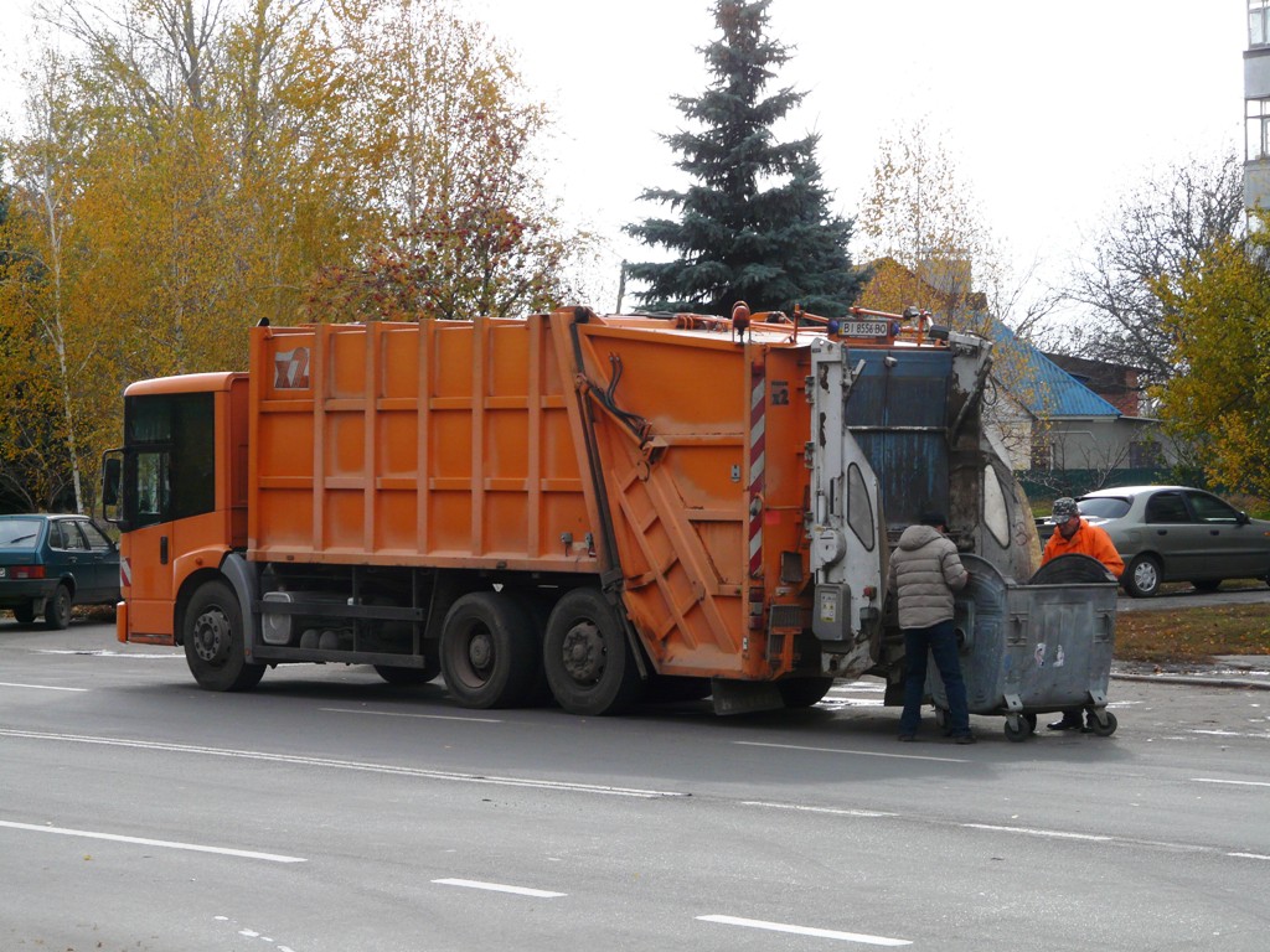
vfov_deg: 13.6
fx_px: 3999
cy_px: 476
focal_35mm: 109
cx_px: 635
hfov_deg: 18.0
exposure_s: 1/640
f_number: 3.6
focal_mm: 18
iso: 100
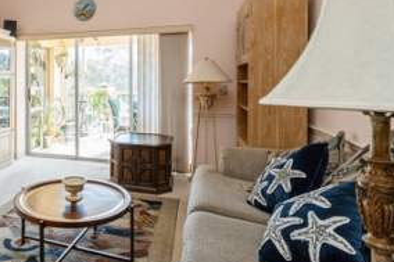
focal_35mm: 27
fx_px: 295
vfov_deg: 46.9
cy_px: 82
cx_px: 87
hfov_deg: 62.6
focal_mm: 16
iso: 200
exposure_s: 1/8
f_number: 8
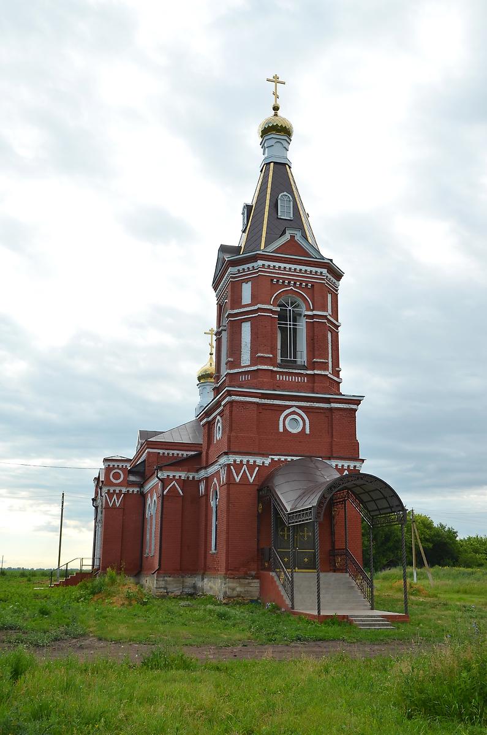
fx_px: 734
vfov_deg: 53.2
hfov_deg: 36.7
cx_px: 244
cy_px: 368
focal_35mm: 36
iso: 110
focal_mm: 24
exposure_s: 1/250
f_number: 8
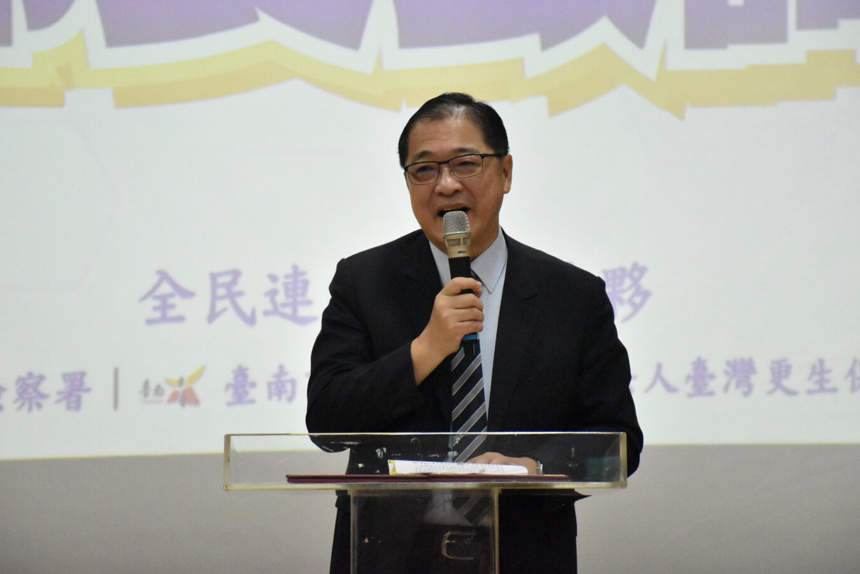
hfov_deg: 12.4
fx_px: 3942
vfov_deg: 8.3
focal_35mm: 165
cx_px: 430
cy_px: 266
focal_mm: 100
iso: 10000
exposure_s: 1/640
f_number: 5.6
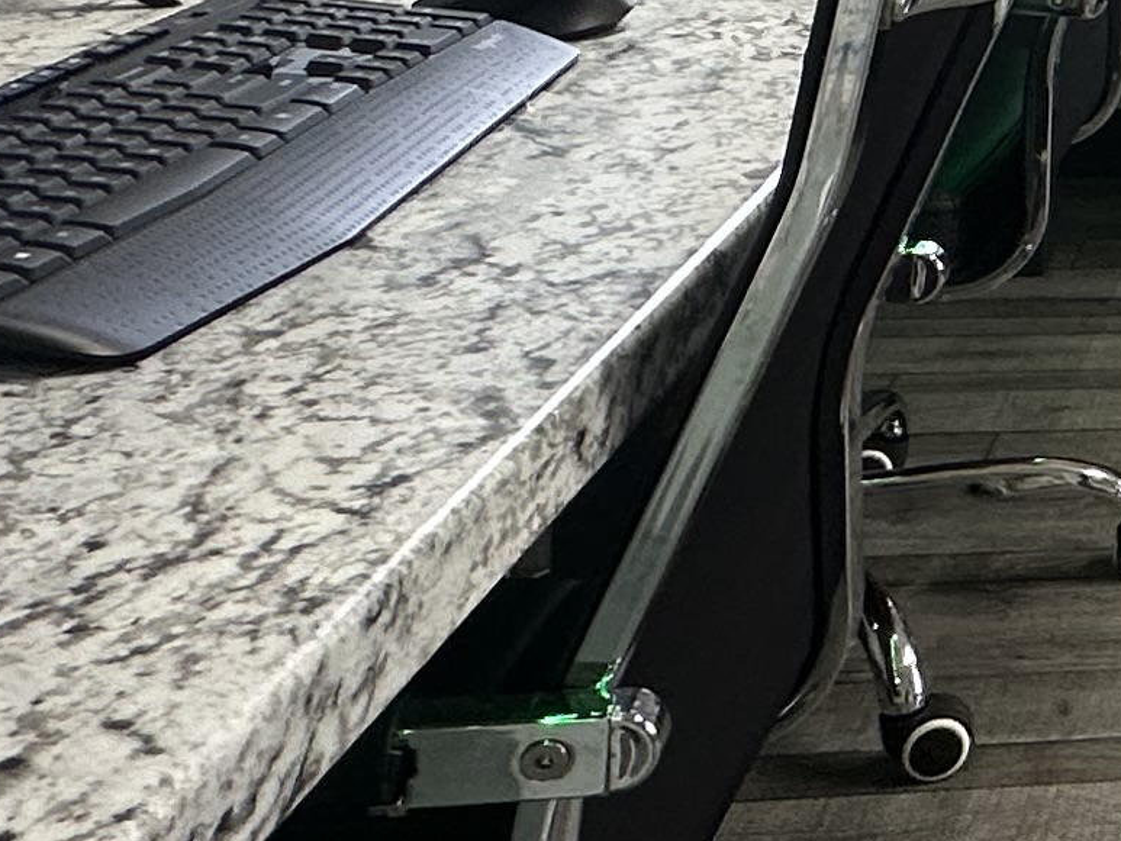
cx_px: 1953
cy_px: -373
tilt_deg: -2.9
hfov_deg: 20.2
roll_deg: -2.1
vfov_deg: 18.2
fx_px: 2364
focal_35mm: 73
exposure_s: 1/120
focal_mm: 2.22
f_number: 2.2
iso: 80
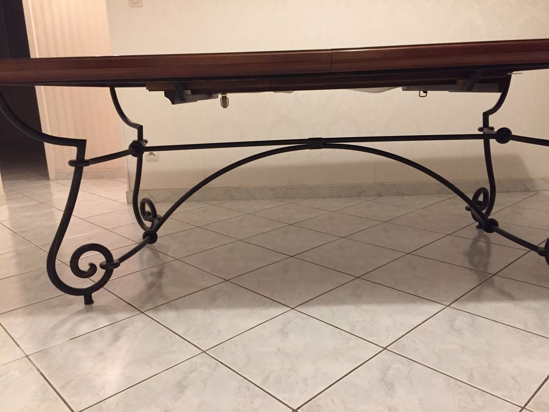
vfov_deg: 48.2
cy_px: 206
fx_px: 460
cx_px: 274
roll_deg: +1.6
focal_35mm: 29
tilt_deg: -14.1
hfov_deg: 61.7
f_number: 2.2
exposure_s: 1/20
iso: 250
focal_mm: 4.15
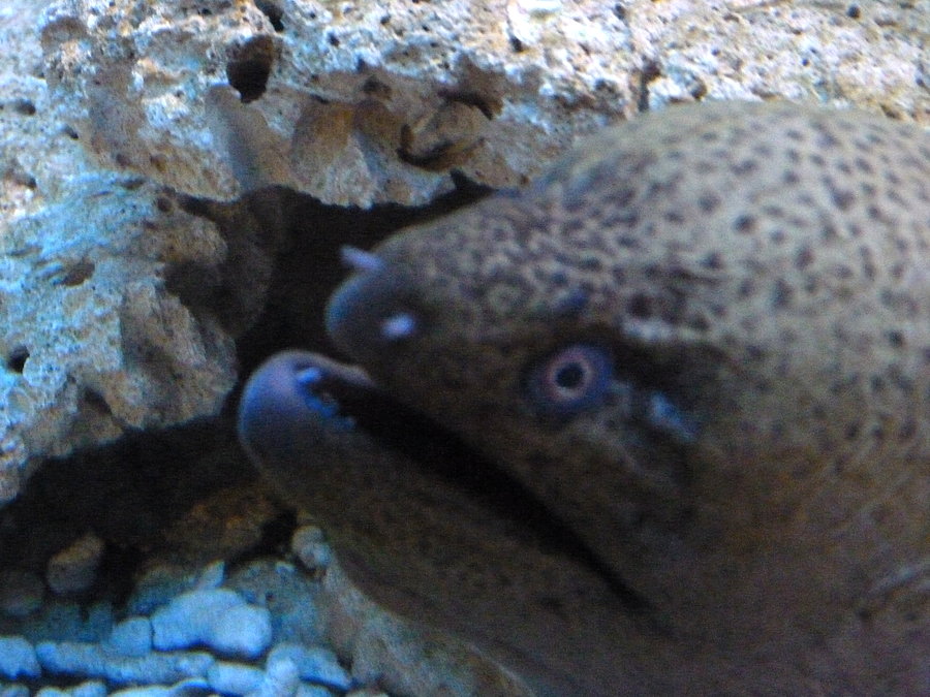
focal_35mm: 105
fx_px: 2821
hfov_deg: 18.7
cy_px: 348
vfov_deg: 14.1
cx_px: 465
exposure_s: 1/8
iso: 1600
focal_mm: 18.7
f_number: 3.6
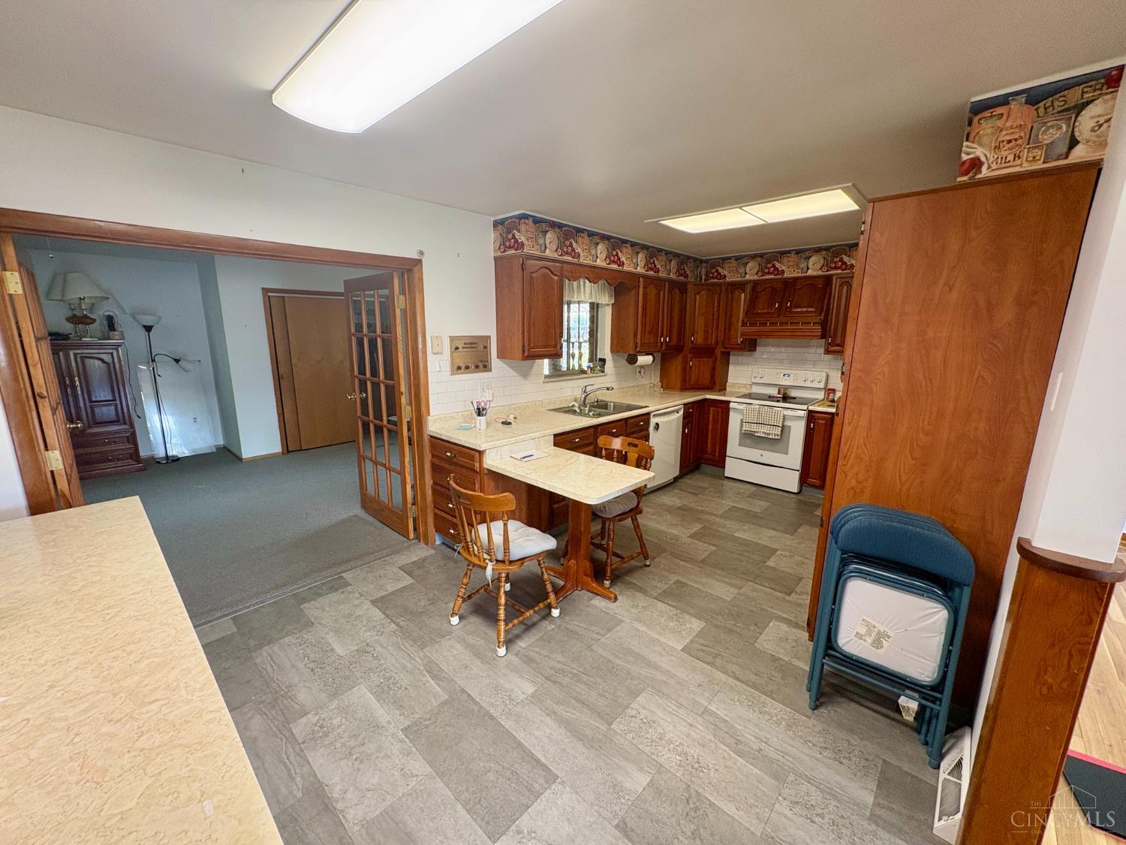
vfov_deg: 85.7
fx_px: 455
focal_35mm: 14
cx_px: 563
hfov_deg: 102.1
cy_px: 422
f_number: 2.2
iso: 160
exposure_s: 1/60
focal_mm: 2.22
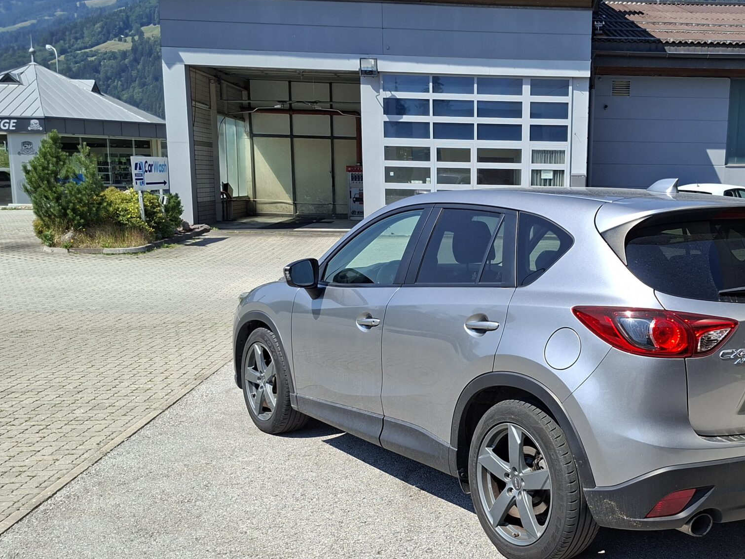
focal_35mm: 39
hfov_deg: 46.9
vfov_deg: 36.7
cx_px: 509
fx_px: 839
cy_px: 338
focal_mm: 5.54
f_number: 1.8
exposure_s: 1/1447
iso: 50
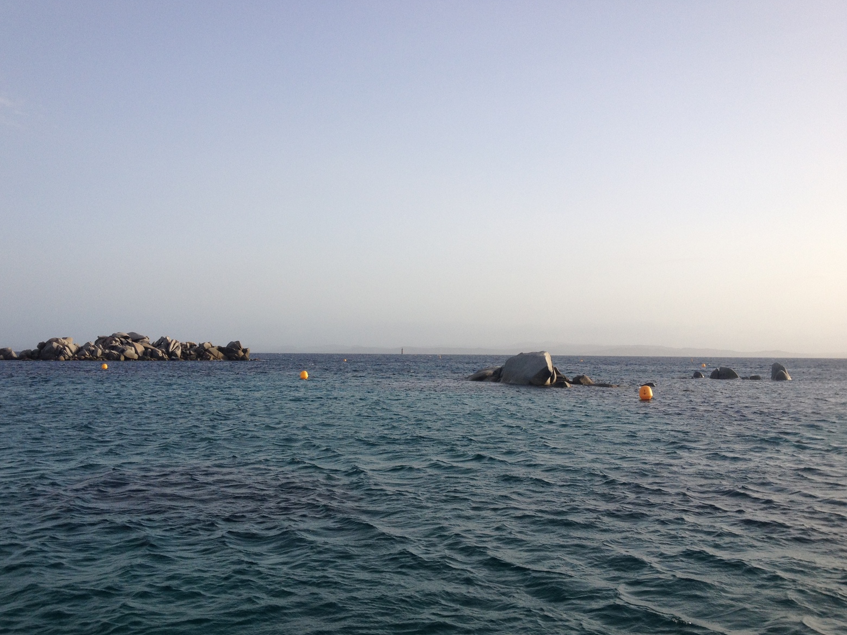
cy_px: 317
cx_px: 418
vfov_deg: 39.7
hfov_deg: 51.4
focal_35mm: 36
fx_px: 881
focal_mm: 4.28
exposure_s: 1/1227
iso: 64
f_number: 2.4
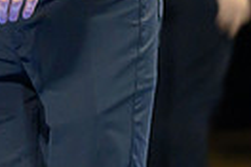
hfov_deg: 2.3
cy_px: -75
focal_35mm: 891
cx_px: -443
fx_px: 6212
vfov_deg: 1.5
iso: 3200
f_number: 2.8
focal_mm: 150
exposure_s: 1/800
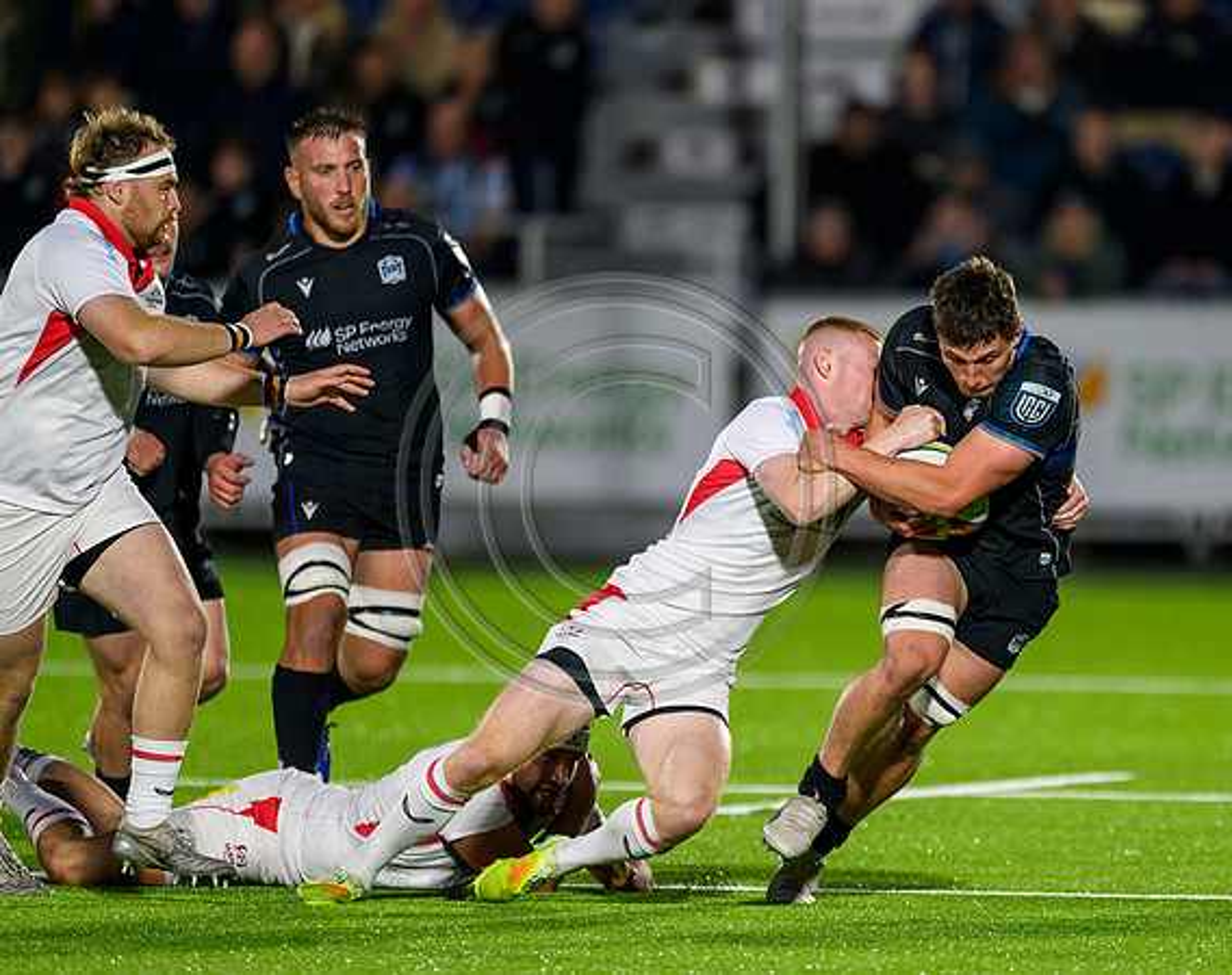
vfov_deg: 2.1
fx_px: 26742
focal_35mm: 736
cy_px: 402
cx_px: 860
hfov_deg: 2.6
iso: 4000
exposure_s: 1/1250
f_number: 4
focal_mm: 560
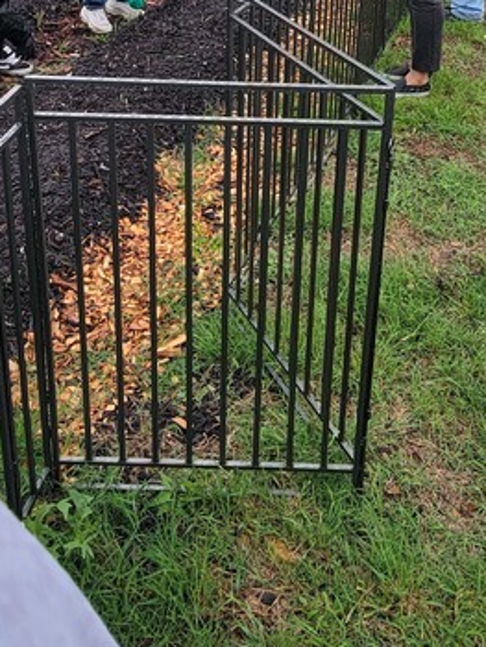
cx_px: 253
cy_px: -17
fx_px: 710
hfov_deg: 37.8
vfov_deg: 41.7
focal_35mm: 38
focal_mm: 2.2
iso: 50
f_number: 2.2
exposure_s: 1/215
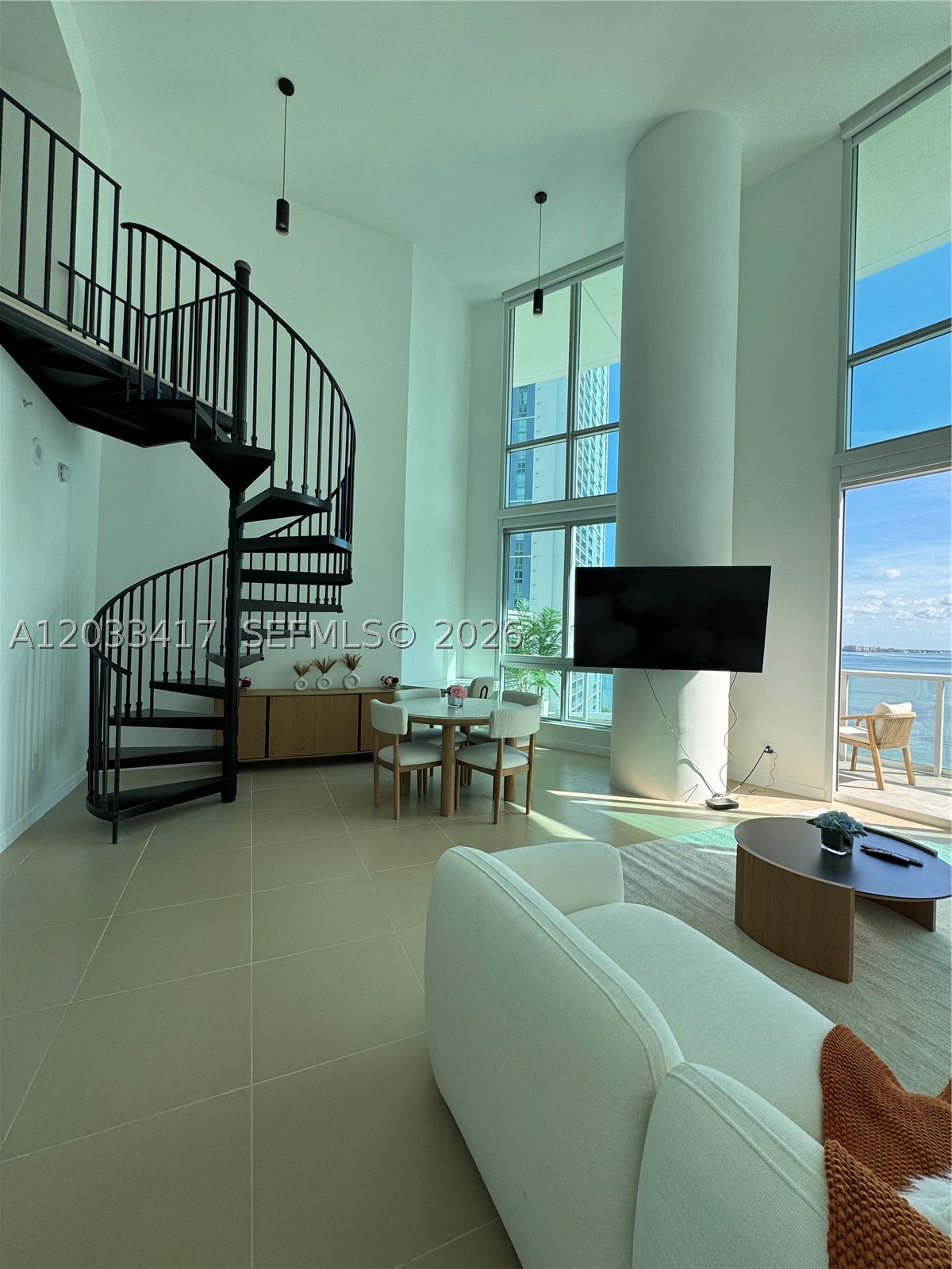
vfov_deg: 102.1
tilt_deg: +0.7
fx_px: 513
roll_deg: -1.8
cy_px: 634
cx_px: 476
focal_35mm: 14
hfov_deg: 85.7
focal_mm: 2.22
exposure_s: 1/569
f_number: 2.2
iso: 40
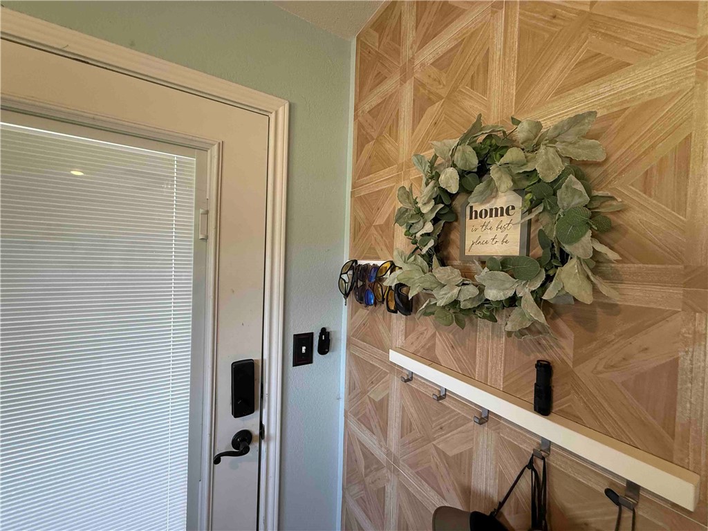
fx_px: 286
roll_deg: -2.4
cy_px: 266
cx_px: 354
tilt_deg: -0.7
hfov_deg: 102.1
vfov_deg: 85.7
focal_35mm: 14
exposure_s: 1/71
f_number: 2.2
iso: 320
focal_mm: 2.22
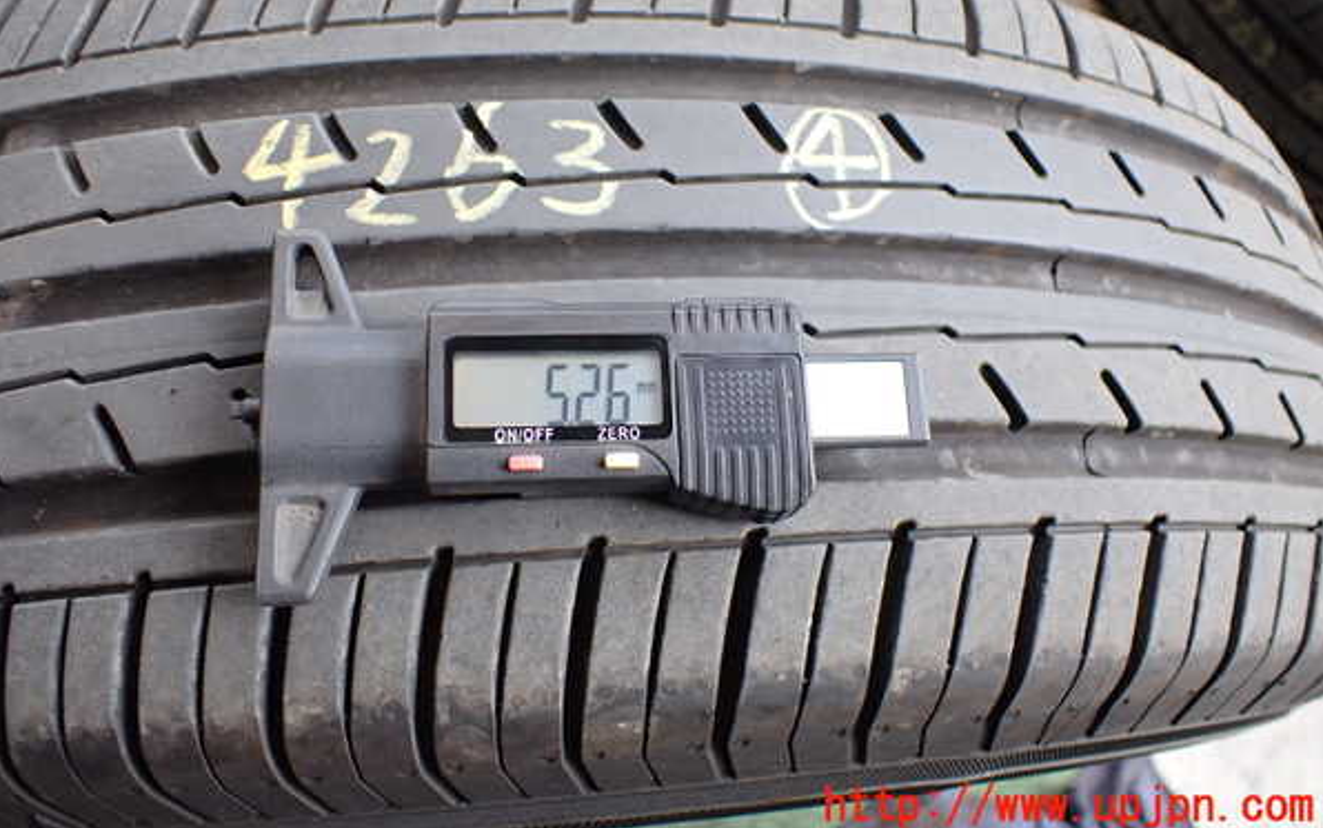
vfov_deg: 39.3
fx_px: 1154
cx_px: 659
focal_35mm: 32
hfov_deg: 59.6
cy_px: 335
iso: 250
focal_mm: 5.4
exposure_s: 1/125
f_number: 2.3
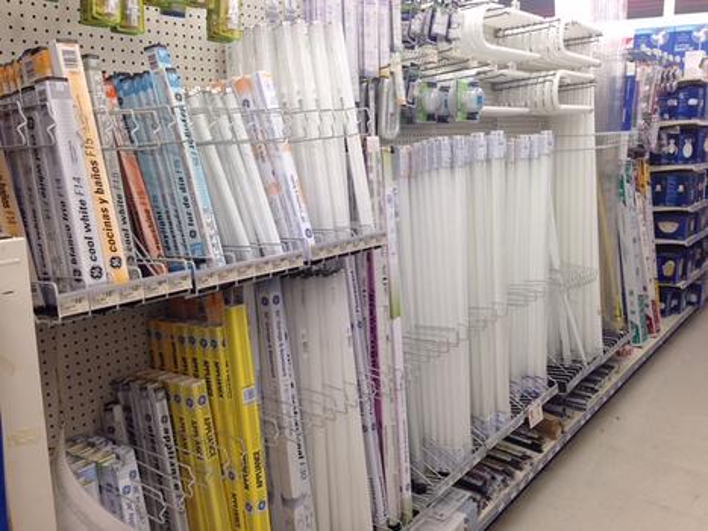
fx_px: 675
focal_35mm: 33
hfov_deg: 55.4
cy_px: 266
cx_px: 354
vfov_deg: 42.9
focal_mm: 4.12
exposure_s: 1/40
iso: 64
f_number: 2.4
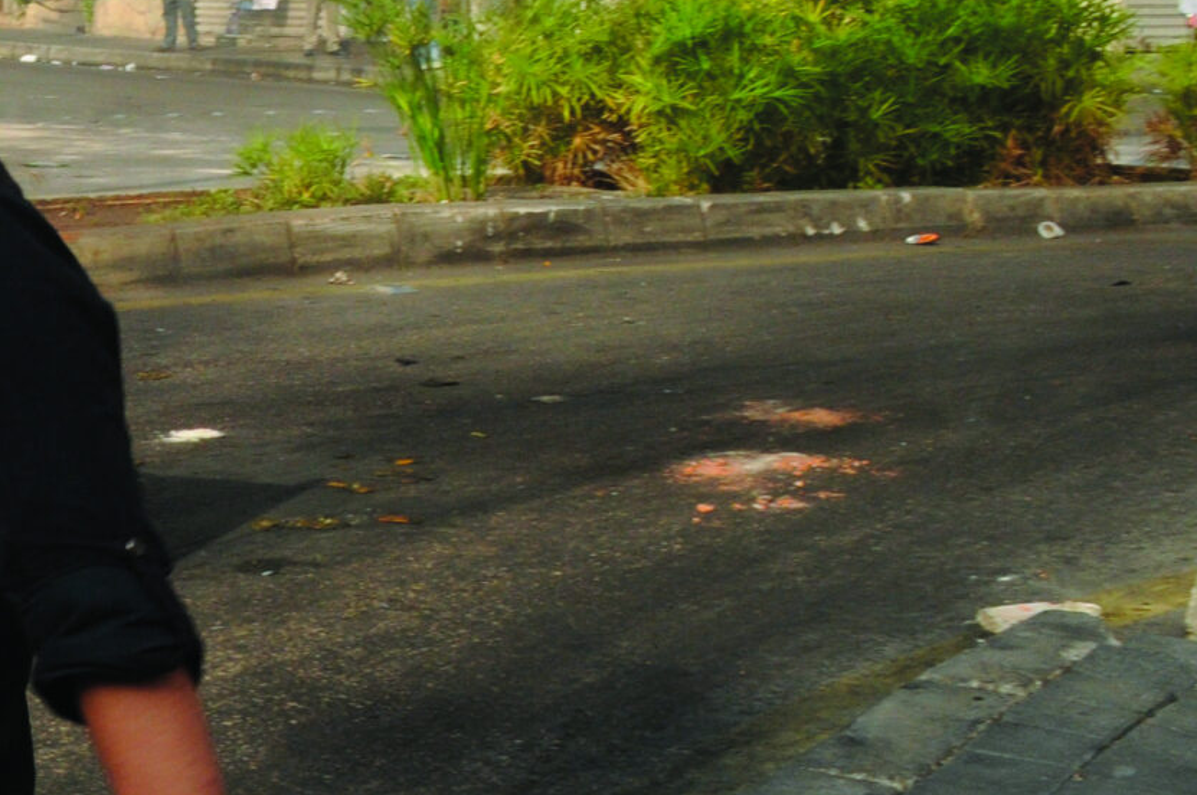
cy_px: 108
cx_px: -578
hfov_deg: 21.7
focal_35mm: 79
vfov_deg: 17.1
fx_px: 2608
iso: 400
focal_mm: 17
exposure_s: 1/250
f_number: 11
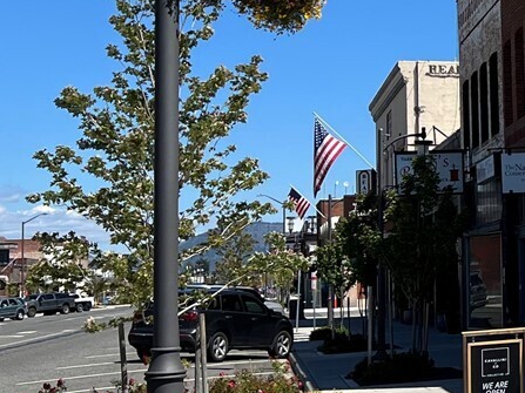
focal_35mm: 93
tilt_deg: +5.3
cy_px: 114
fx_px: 1410
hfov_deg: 18.6
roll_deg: +2.7
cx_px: 788
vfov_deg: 15.8
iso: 50
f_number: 1.5
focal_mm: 5.7
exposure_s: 1/5319
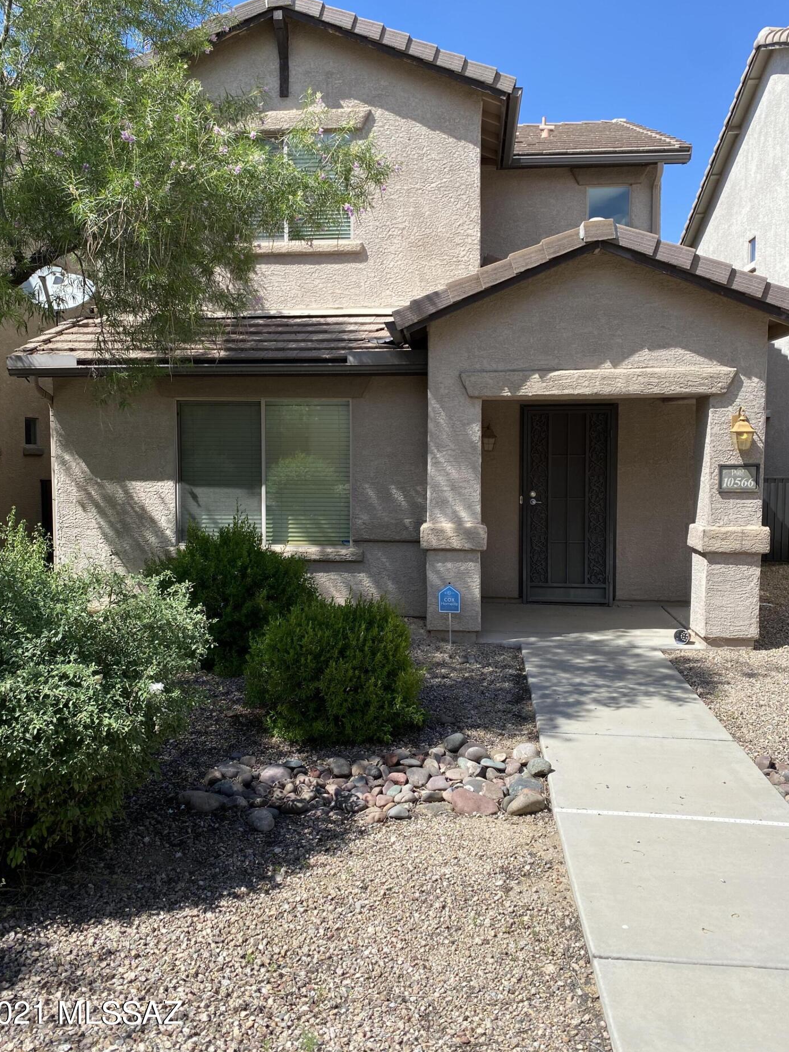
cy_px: 499
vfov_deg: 63.4
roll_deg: +0.5
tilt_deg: -3.8
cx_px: 376
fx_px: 851
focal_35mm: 28
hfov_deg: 49.7
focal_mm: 4.25
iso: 32
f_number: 1.8
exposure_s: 1/1701
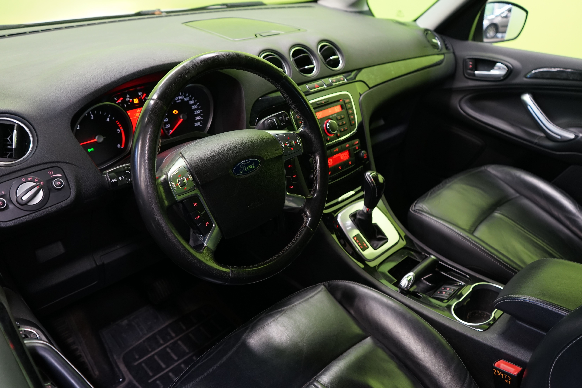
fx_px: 453
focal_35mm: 28
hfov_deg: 65.5
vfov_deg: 46.4
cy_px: 194
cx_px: 291
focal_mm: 28
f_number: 4.5
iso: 800
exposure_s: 1/13
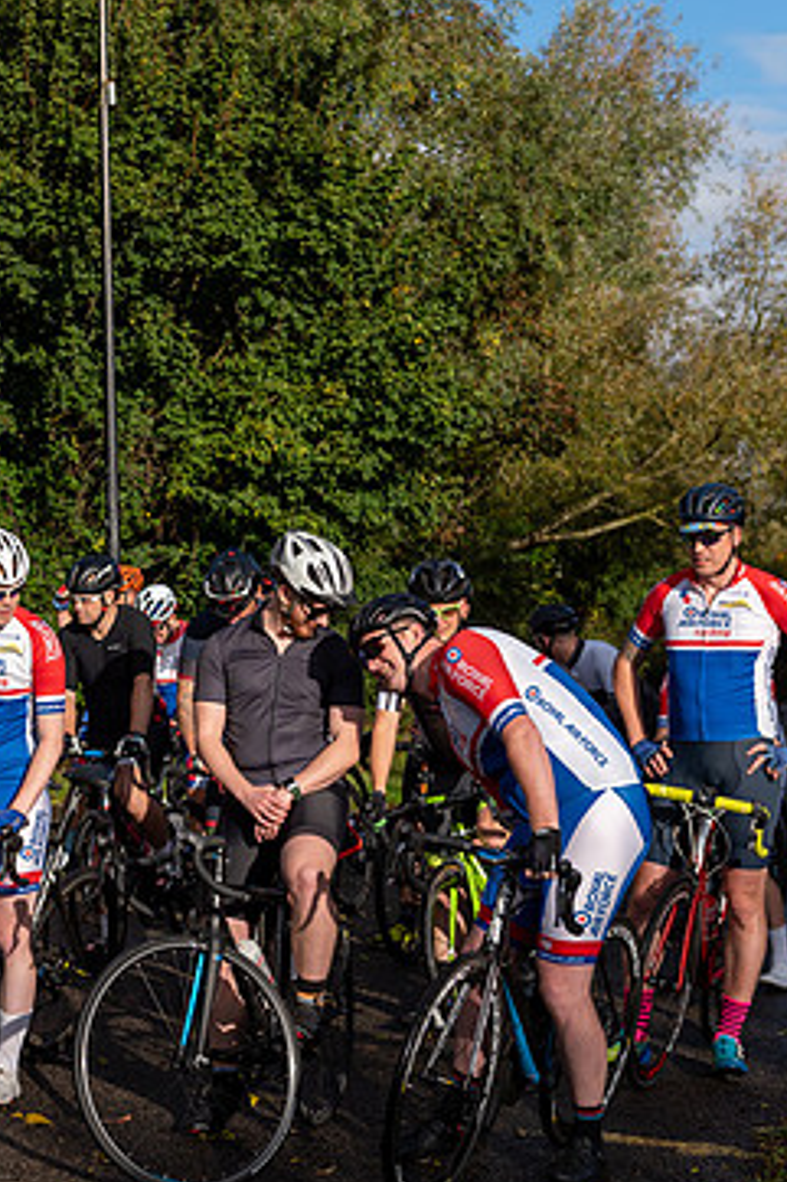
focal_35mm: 77
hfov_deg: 17.2
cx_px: -42
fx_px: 2527
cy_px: 606
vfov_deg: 26.3
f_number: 4
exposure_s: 1/2000
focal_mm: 48
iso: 200
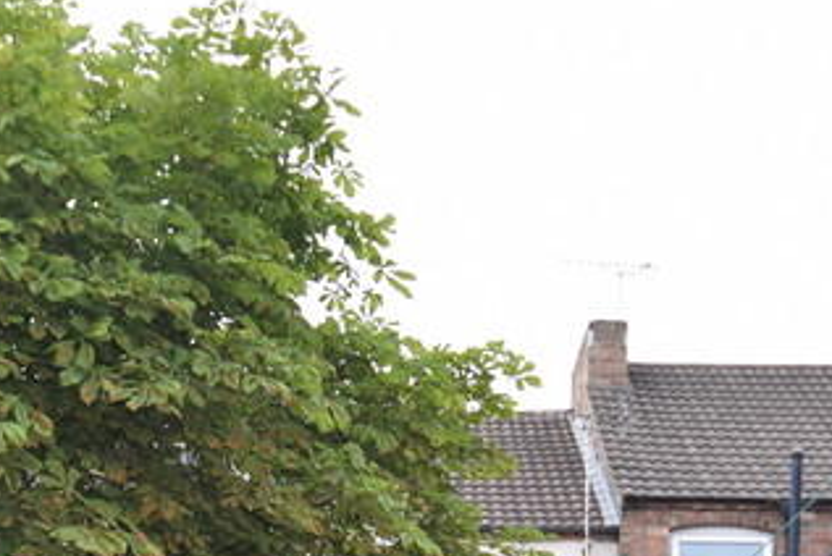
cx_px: 294
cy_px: 883
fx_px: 1680
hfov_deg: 27.7
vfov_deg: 16.7
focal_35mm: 73
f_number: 5.6
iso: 100
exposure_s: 1/125
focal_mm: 15
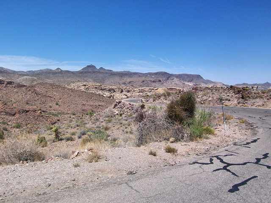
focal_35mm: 23
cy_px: 102
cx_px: 136
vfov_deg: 58.9
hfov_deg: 73.9
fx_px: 180
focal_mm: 3.8
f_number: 5.6
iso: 64
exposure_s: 1/320
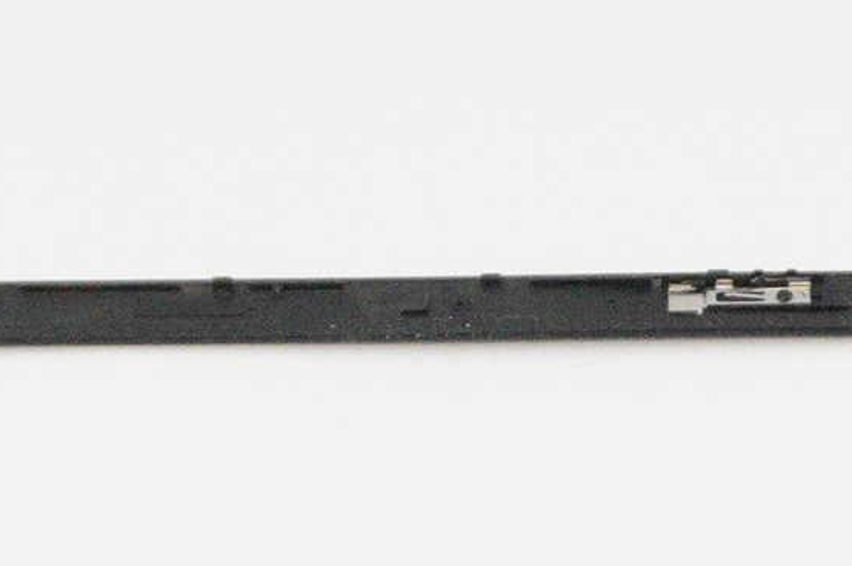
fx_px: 3522
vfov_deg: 8.7
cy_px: 1080
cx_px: 672
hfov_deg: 13.7
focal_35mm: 149
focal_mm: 22
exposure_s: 1/400
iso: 8000
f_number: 5.6
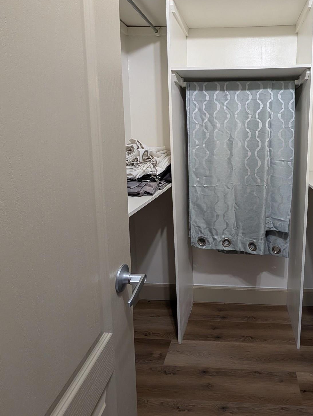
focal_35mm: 19
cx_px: 234
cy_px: 166
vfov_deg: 83.5
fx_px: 229
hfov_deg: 64.7
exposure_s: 1/62.6
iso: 160
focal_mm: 2.02
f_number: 1.7
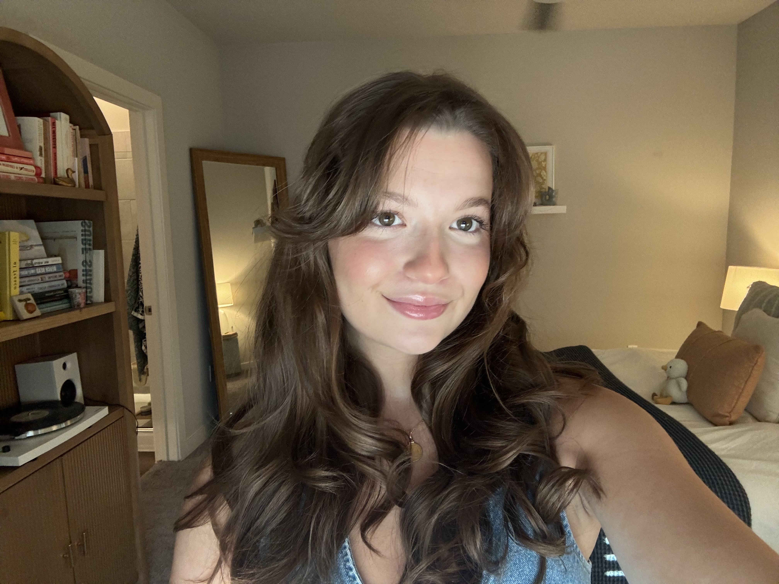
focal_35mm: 23
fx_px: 518
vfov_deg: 58.9
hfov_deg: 73.9
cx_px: 390
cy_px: 292
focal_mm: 2.69
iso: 160
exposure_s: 1/60
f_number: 1.9
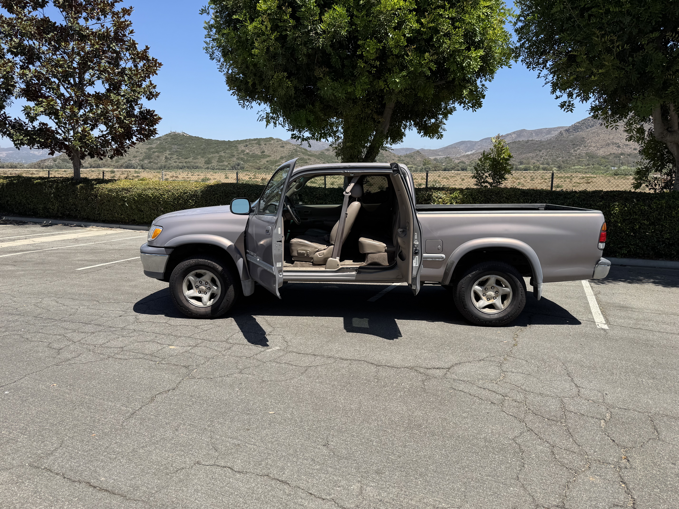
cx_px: 340
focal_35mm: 24
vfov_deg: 56.8
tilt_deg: -10.2
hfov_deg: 71.6
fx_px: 471
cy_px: 254
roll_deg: -0.4
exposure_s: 1/3247
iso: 80
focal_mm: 6.76
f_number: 1.78
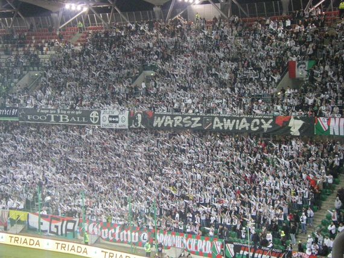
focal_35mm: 87
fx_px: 864
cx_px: 172
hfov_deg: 22.5
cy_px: 129
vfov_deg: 17.0
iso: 800
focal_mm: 14.4
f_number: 4
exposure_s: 1/60
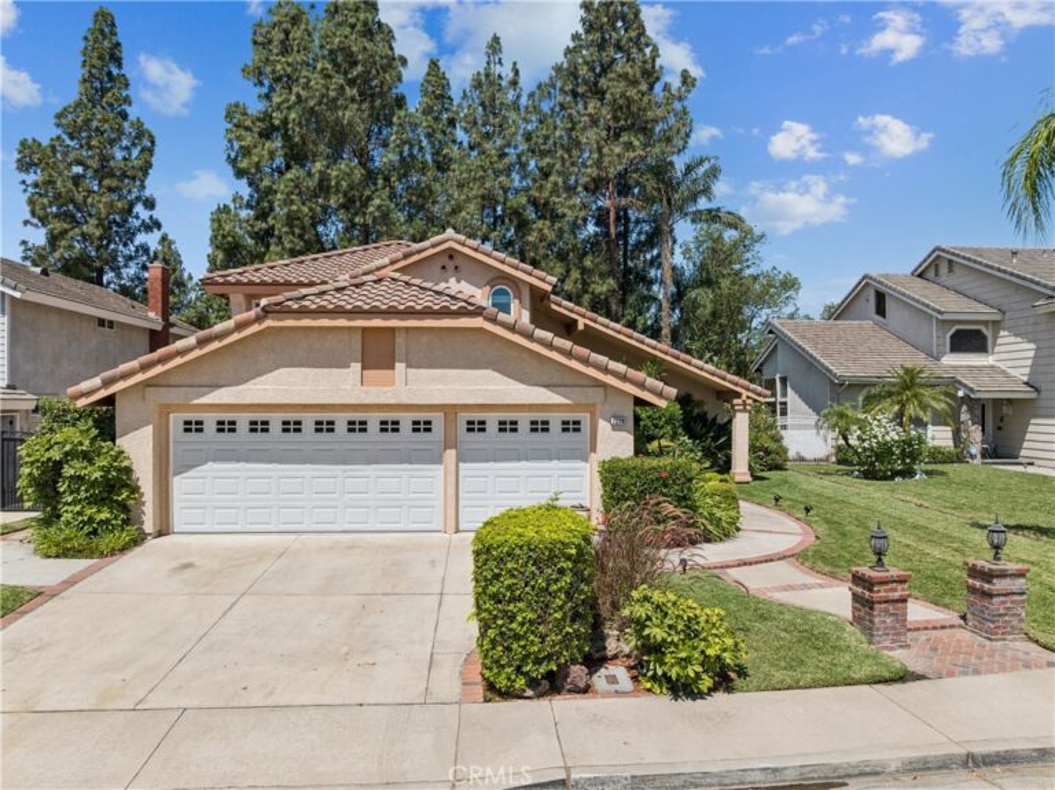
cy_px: 395
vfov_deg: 56.8
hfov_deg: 71.6
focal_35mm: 24
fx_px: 731
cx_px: 528
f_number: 2.8
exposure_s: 1/120
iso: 150
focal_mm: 12.3
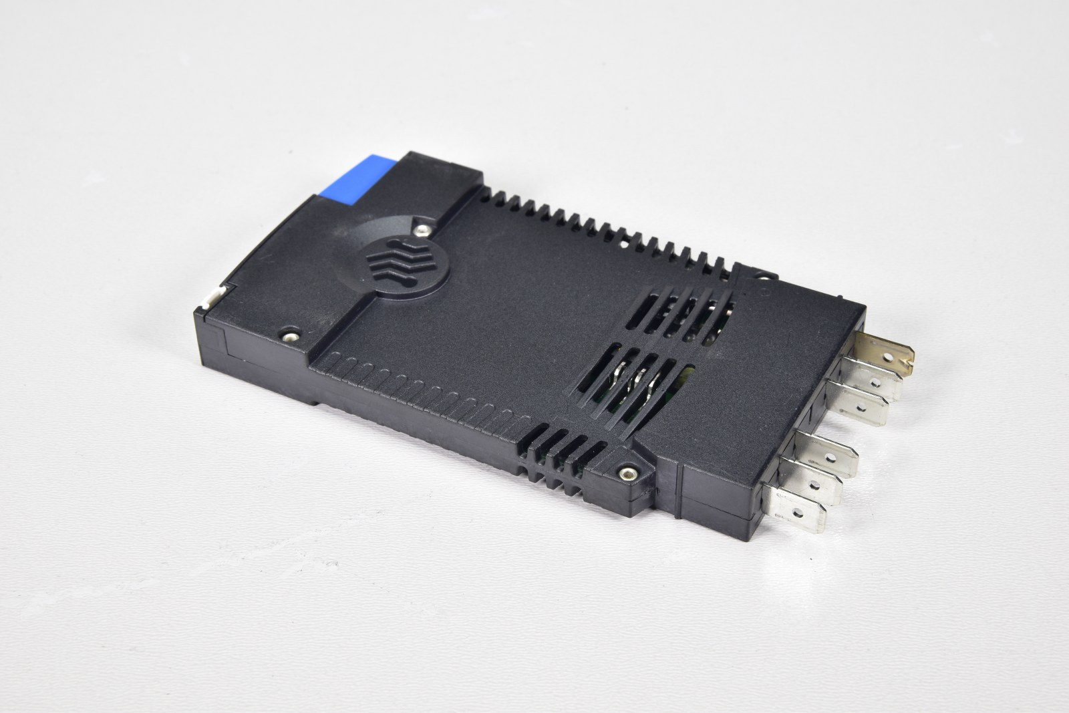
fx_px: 1960
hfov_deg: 30.5
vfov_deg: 20.6
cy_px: 356
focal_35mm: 66
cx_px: 534
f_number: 14
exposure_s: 1/25
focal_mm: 44
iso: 250
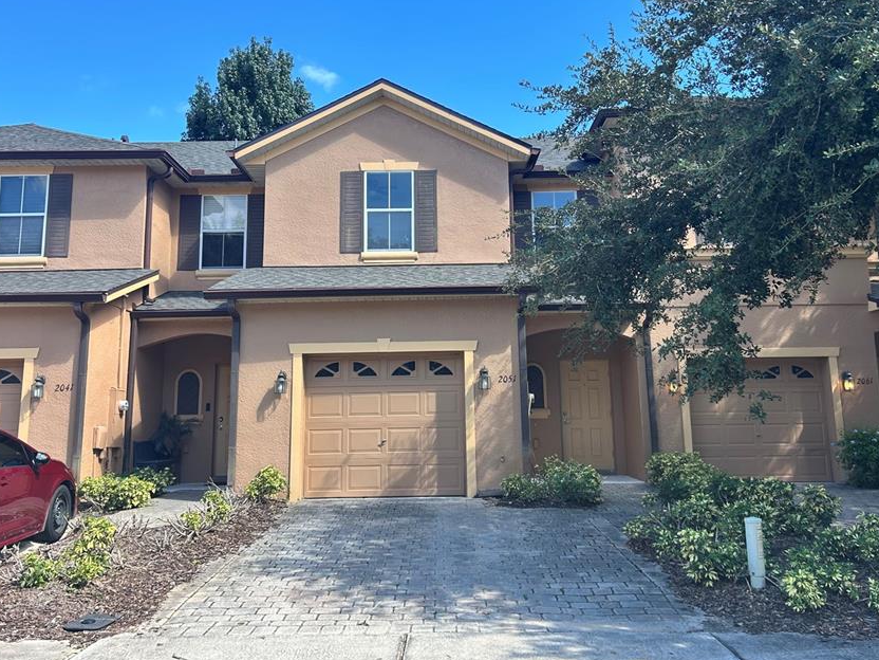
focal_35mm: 32
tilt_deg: +10.7
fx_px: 813
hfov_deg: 56.8
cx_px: 442
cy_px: 277
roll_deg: +0.7
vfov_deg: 44.0
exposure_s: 1/1100
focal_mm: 5.7
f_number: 1.5
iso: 50
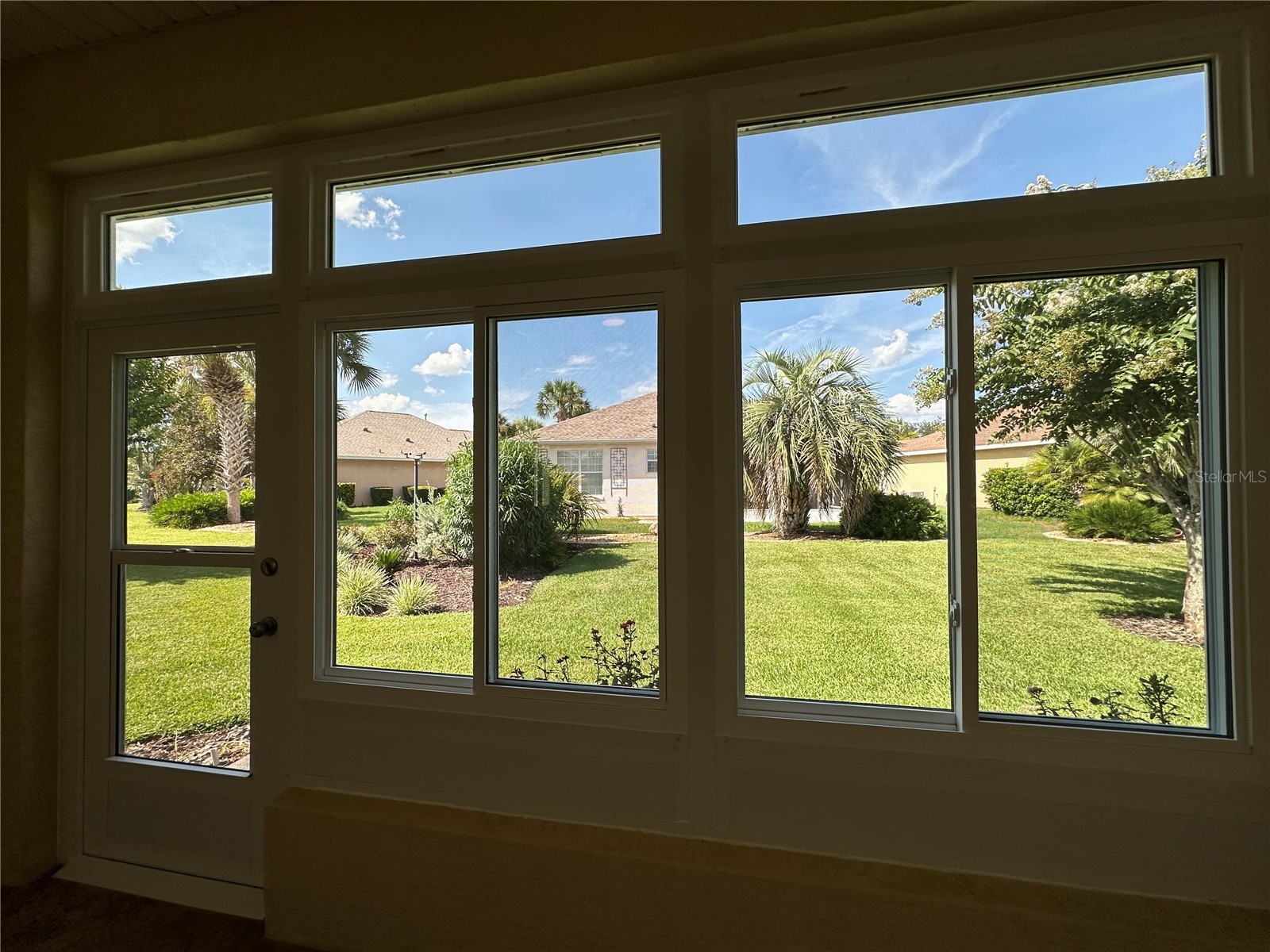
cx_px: 635
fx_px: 514
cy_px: 476
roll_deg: +0.3
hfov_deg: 102.1
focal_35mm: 14
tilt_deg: +1.2
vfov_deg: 85.7
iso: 40
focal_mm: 2.22
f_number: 2.2
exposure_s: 1/703
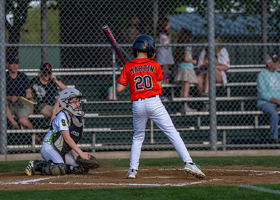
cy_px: 95
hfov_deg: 6.3
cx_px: 149
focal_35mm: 320
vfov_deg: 4.5
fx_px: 2545
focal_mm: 167
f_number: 2.8
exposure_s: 1/2500
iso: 160
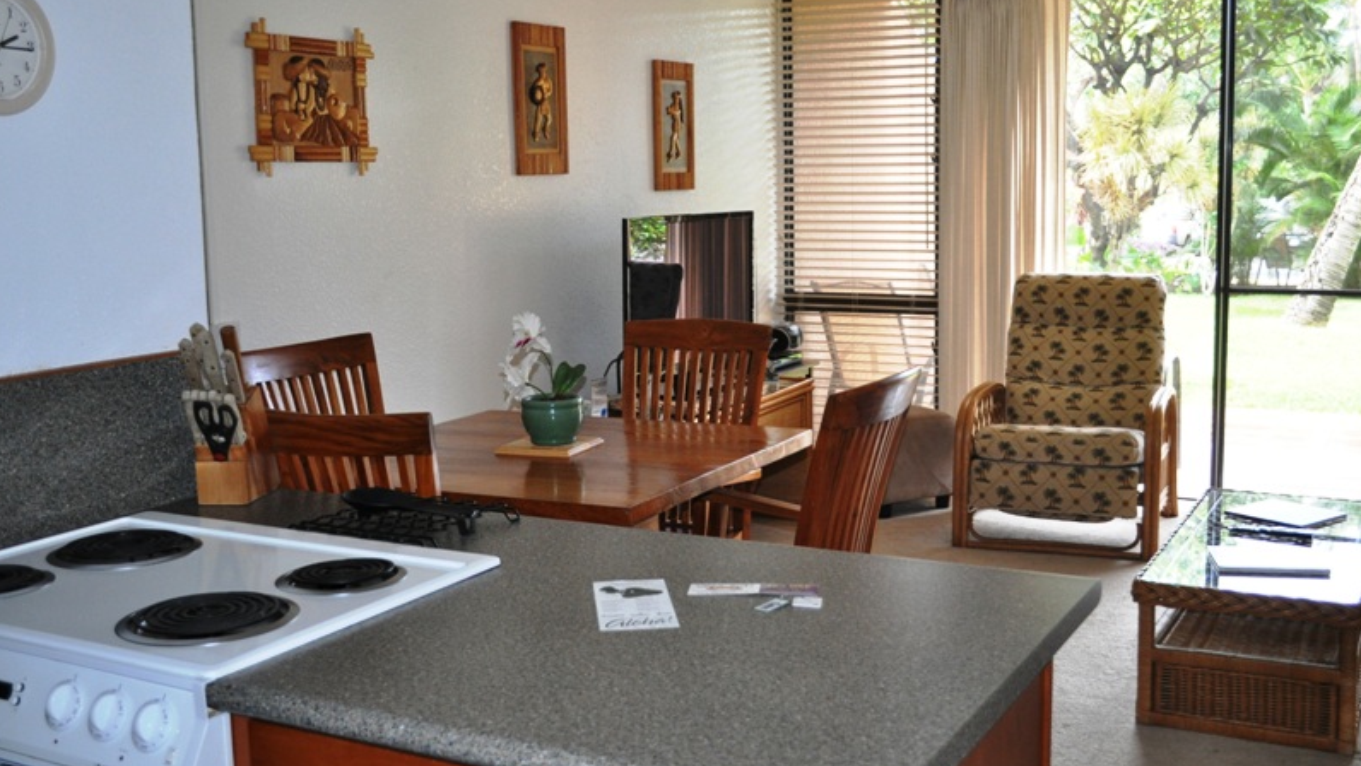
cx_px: 679
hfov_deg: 49.4
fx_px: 1480
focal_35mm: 41
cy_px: 363
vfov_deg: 29.0
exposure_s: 1/125
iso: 800
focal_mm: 26
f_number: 4.2
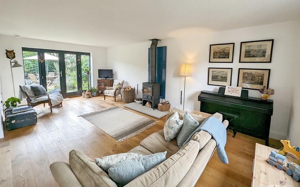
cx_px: 151
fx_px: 114
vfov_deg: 77.9
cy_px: 77
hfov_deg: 105.3
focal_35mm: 14
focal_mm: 1.9
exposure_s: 1/87
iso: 42
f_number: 2.2
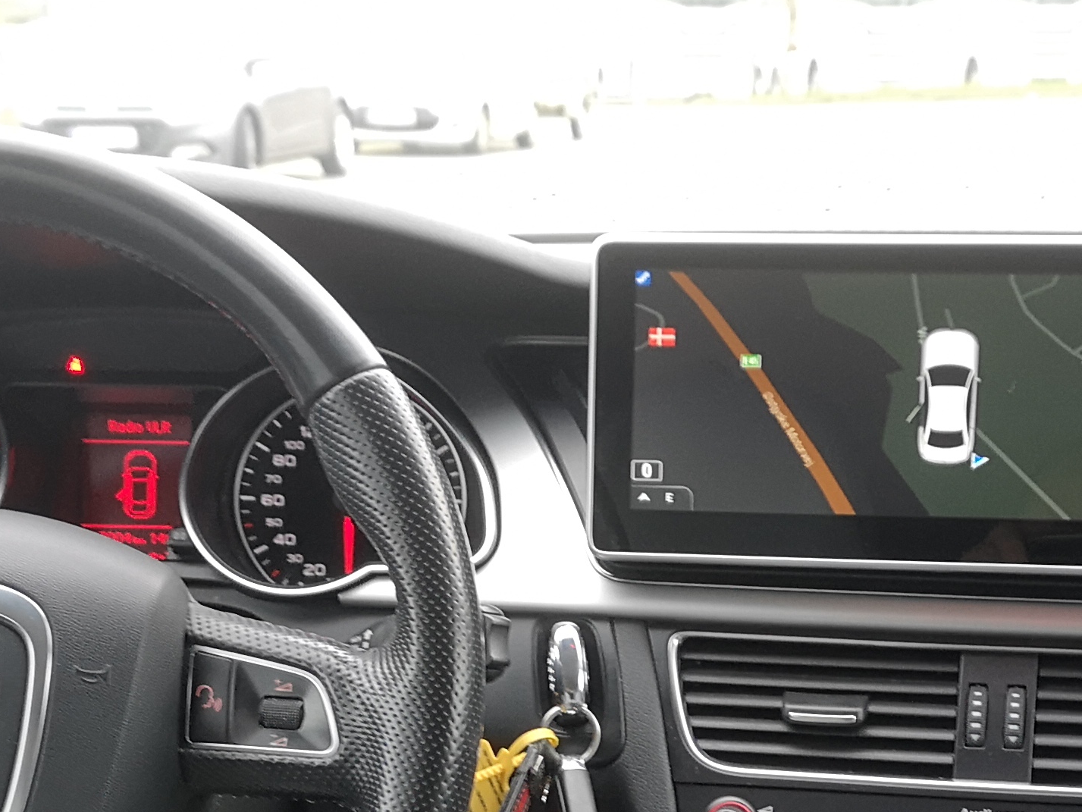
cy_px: 888
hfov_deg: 28.0
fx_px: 2157
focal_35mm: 69
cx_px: 688
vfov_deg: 20.4
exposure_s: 1/33.3
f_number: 1.8
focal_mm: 3.95
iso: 160
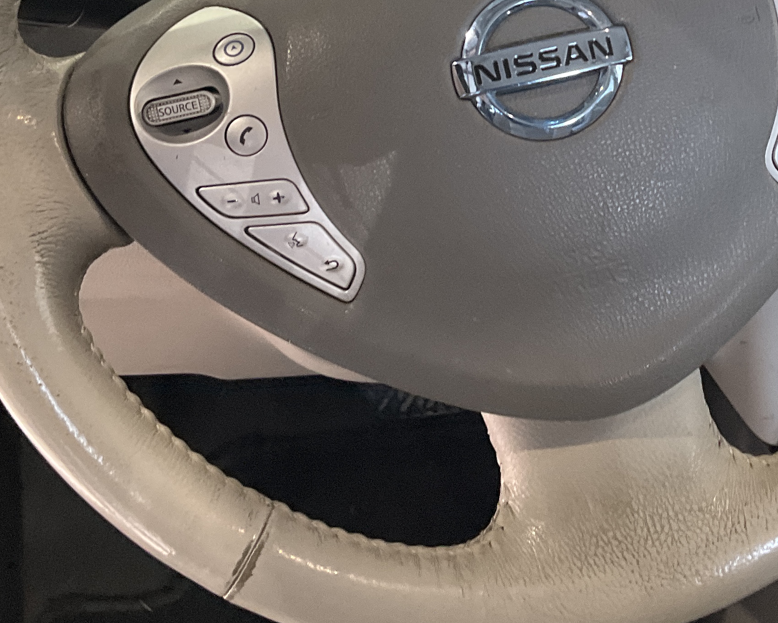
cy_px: 17
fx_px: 1543
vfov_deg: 22.1
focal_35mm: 67
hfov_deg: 27.7
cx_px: 629
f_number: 1.8
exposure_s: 1/60
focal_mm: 3
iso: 125
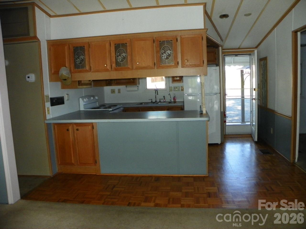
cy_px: 114
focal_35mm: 26
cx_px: 153
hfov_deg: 67.3
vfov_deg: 53.1
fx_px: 230
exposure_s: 1/125
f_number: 2.8
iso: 200
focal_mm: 4.6
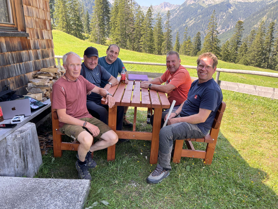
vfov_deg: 53.1
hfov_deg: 67.3
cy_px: 104
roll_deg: -0.6
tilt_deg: -16.7
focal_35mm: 26
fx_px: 209
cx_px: 139
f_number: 1.6
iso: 50
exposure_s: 1/477
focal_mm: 5.1
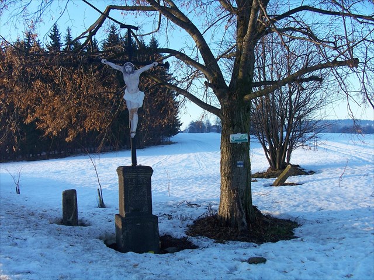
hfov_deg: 52.6
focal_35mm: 35
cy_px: 140
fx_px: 378
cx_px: 187
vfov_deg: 40.7
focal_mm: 6
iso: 80
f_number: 2.8
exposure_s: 1/250
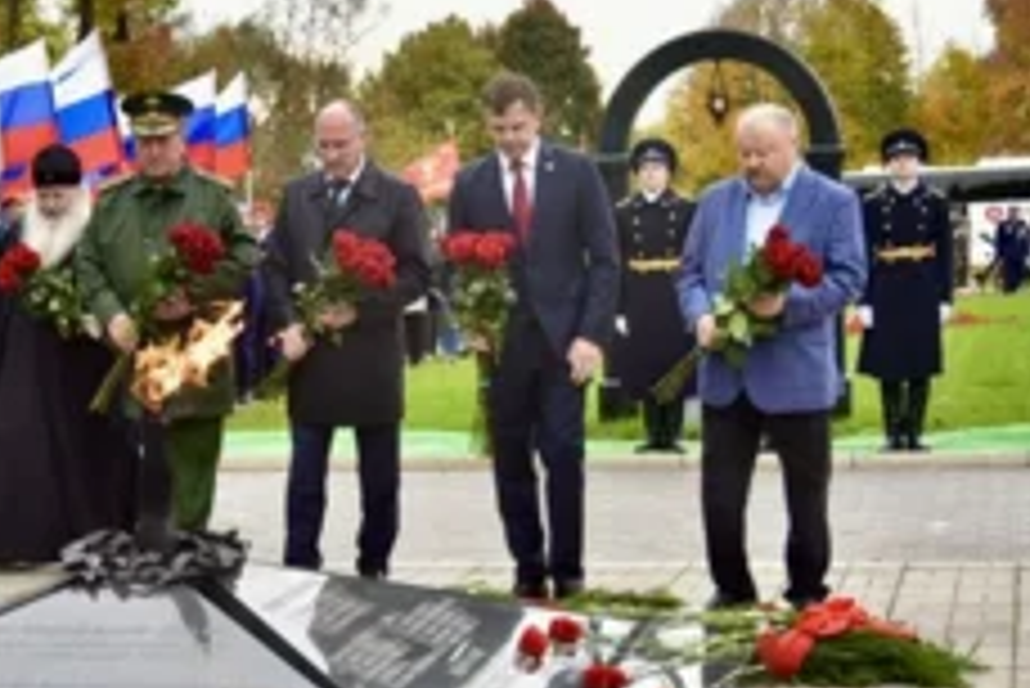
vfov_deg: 16.3
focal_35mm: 84
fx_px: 2405
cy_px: 411
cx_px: 324
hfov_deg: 24.0
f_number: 5.6
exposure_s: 1/400
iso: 400
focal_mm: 48
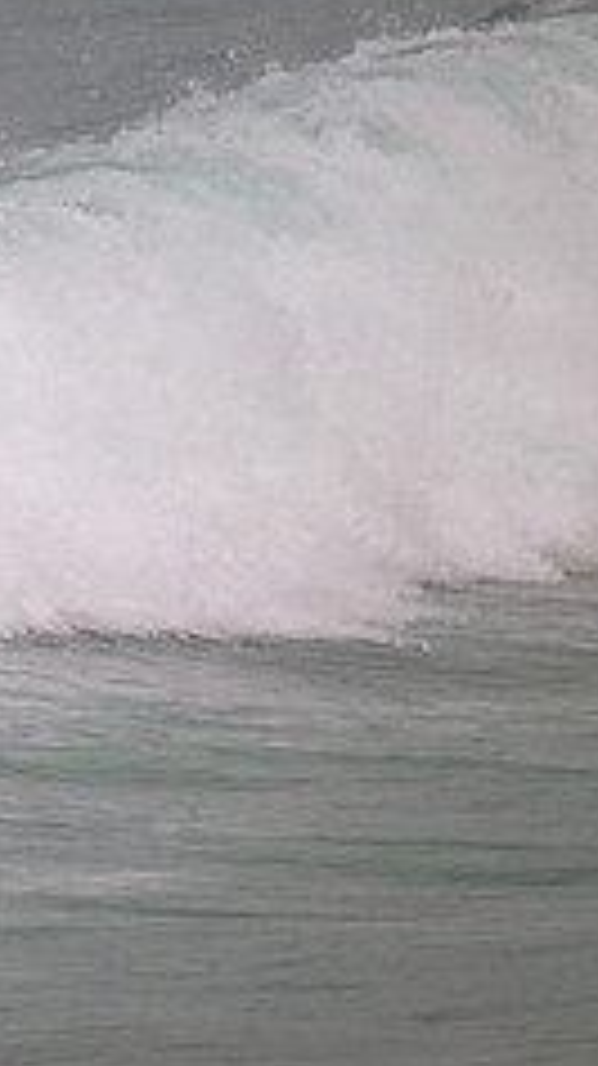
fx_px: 58033
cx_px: -688
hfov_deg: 0.6
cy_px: 448
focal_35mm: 2055
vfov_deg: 1.1
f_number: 11
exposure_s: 1/1250
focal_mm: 800
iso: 3200
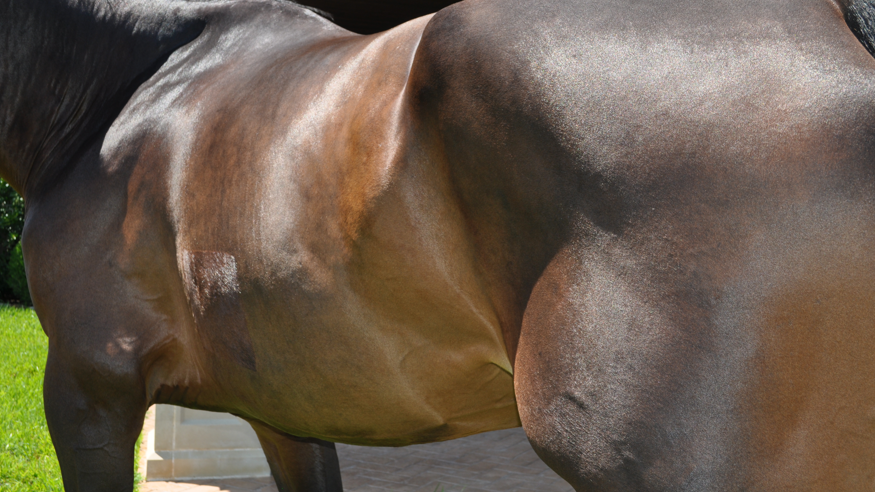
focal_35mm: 44
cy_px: 206
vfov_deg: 27.1
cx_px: 438
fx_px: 1021
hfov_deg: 46.4
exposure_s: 1/200
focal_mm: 28
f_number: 8
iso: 200
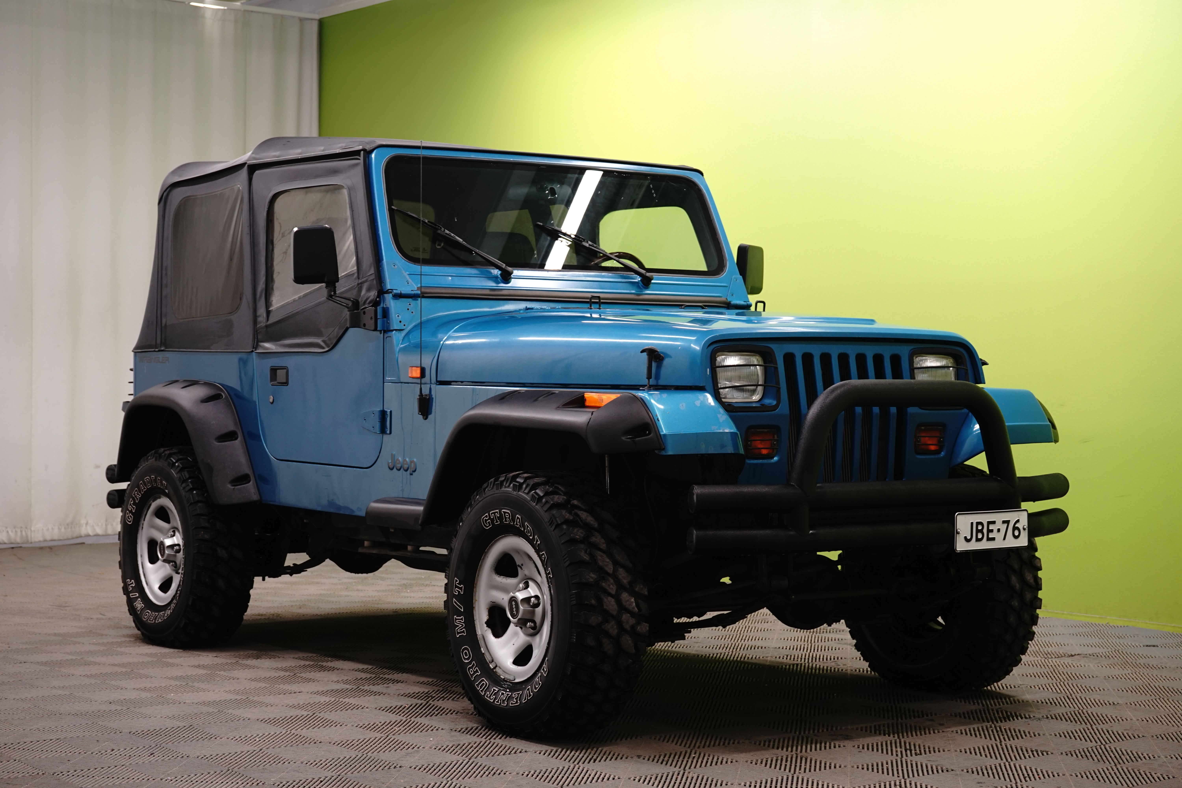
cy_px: 394
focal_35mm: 62
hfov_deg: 32.4
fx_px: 2036
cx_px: 591
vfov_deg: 21.9
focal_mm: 62
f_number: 8
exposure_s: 1/6
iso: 500
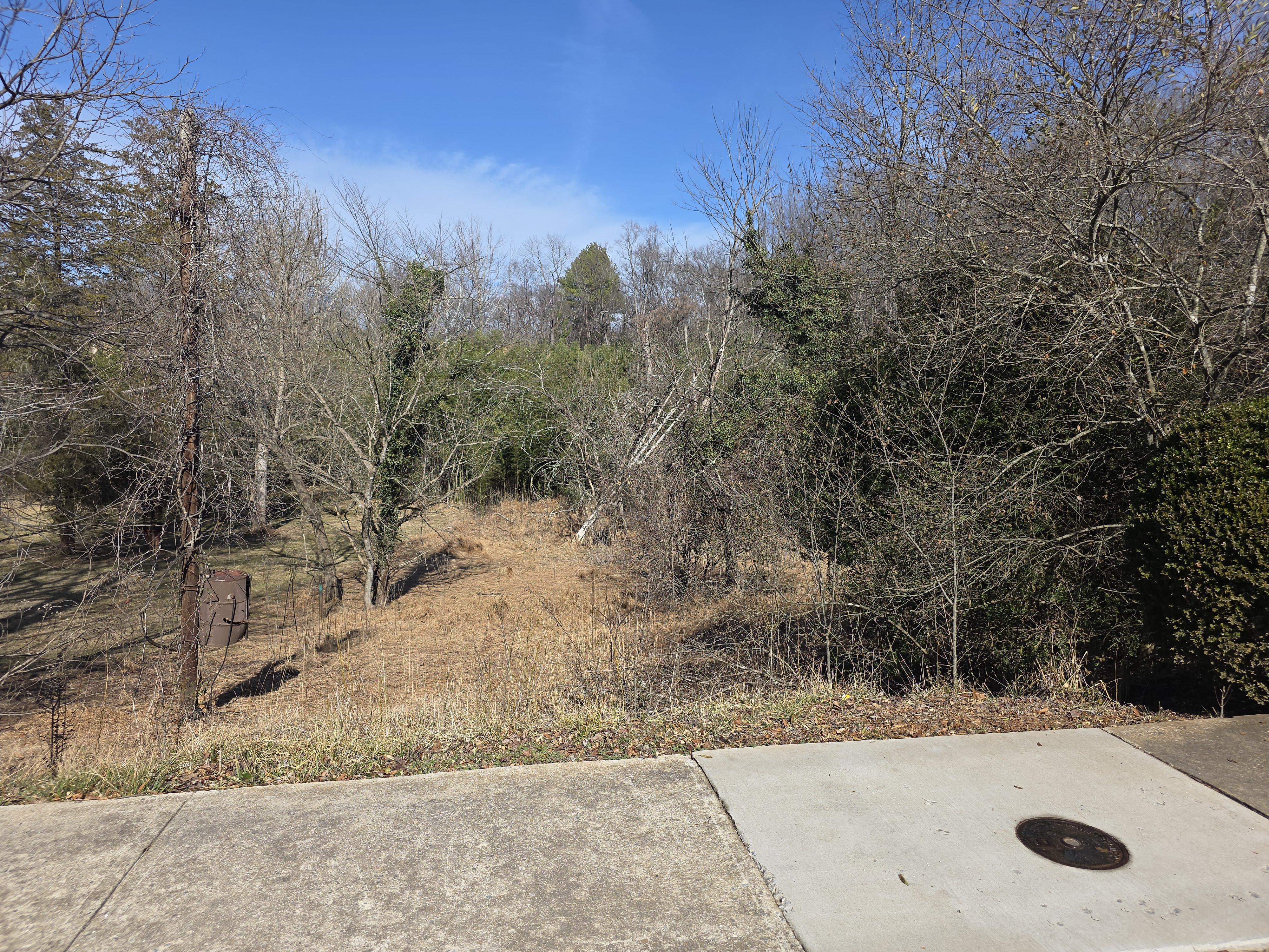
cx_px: 634
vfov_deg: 58.9
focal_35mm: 23
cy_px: 476
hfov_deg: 73.9
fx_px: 843
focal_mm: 6.3
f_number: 1.7
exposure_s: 1/887
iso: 12
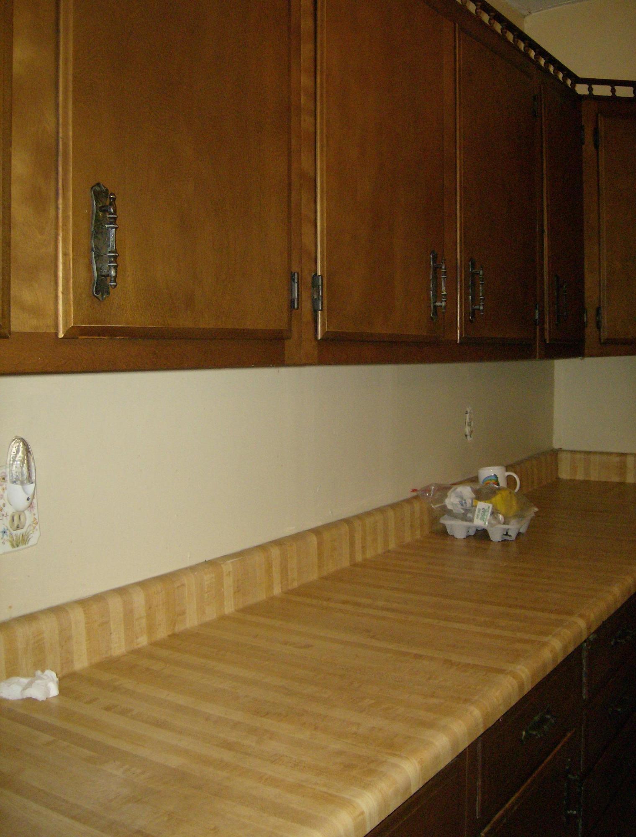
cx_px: 318
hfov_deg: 40.0
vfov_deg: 51.1
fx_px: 874
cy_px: 418
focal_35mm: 36
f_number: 2.8
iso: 200
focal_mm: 6
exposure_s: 1/60
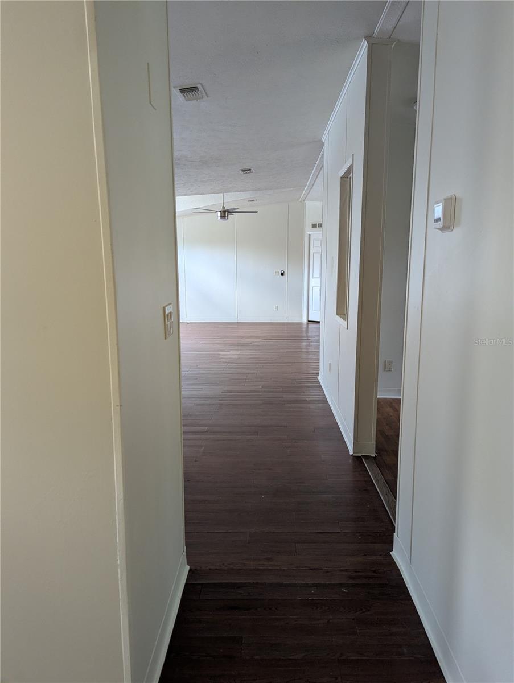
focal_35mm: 24
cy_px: 342
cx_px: 257
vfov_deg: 71.5
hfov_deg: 56.9
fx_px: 474
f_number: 1.85
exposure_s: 1/120
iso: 218
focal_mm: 6.81
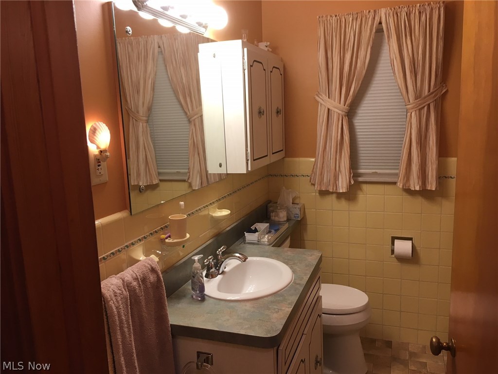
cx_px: 249
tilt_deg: -10.5
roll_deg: +2.3
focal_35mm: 29
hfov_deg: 61.7
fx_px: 417
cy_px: 187
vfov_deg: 48.2
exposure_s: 1/30
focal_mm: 4.15
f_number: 2.2
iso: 64
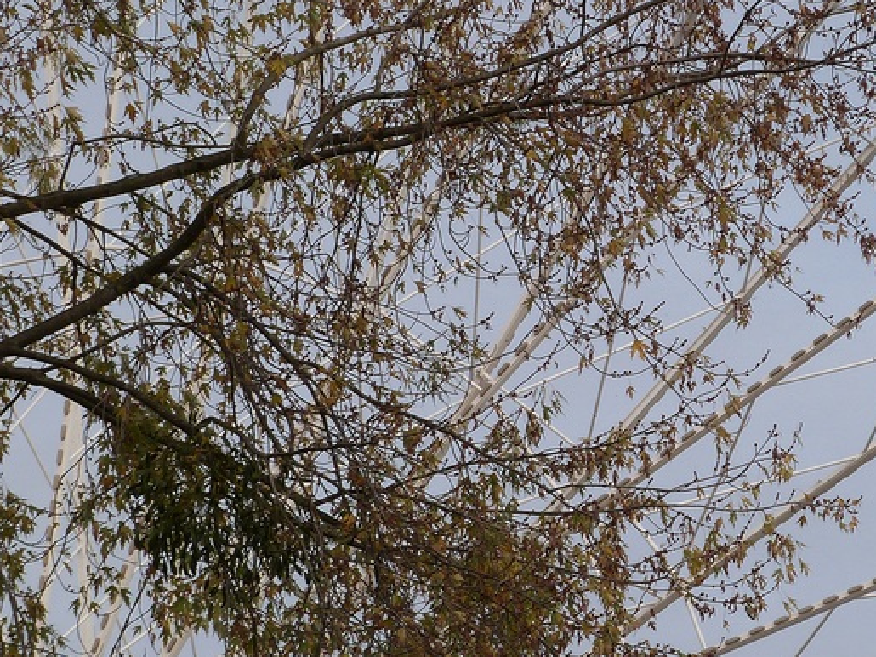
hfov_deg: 8.5
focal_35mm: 233
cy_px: 340
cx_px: 704
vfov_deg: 6.4
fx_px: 5895
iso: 100
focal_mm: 21.6
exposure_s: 1/400
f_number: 5.6
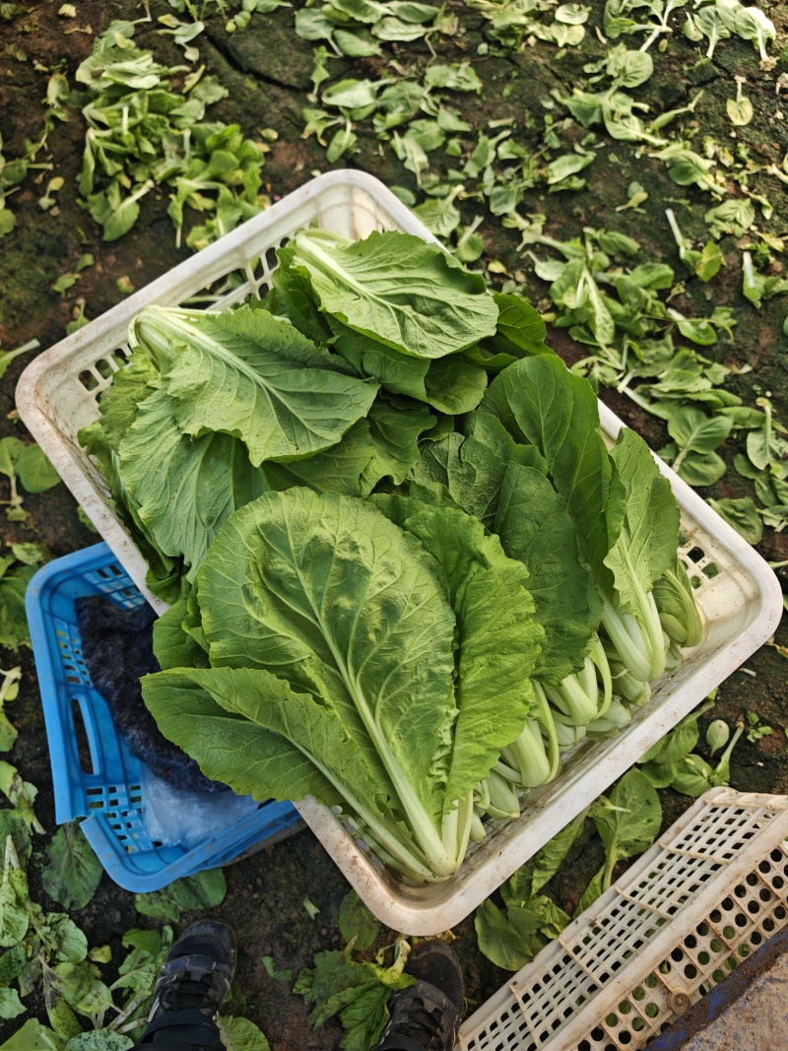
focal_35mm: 23
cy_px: 526
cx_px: 394
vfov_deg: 73.9
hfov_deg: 58.9
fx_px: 698
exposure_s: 1/306
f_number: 1.44
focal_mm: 6.68
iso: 50
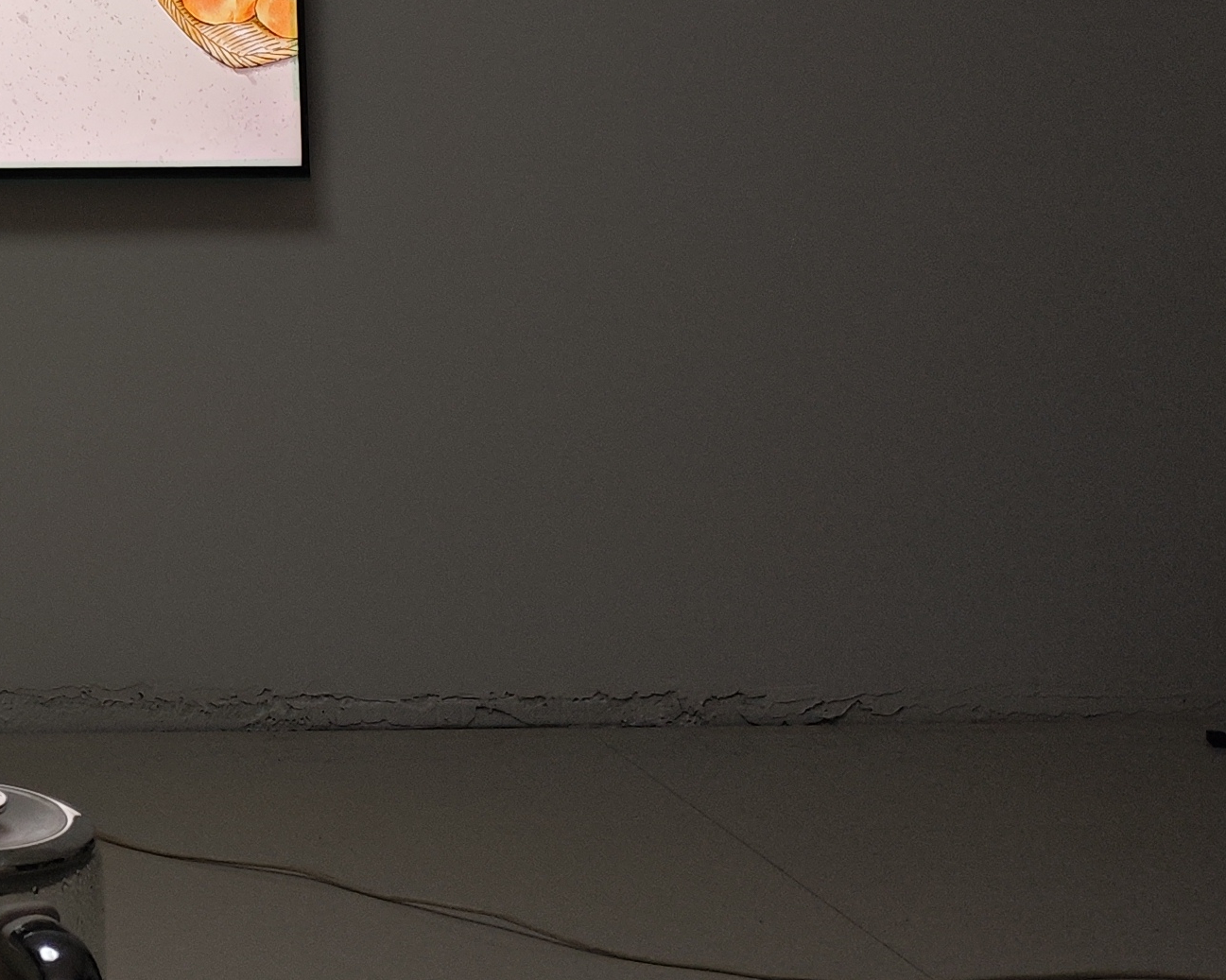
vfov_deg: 19.3
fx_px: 2684
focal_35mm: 74
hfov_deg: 22.5
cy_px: -244
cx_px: -452
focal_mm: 5.84
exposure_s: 1/100
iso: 100
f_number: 1.6
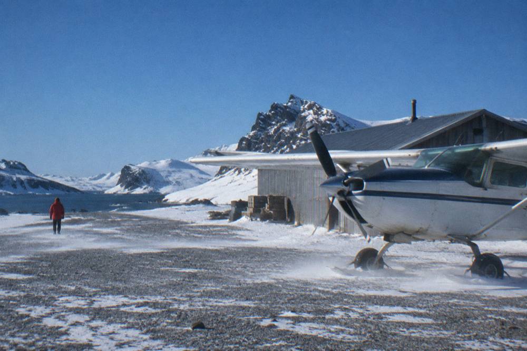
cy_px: 176
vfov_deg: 37.8
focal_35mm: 35
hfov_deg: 54.5
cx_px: 264
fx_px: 512
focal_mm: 35
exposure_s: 1/200
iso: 400
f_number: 11
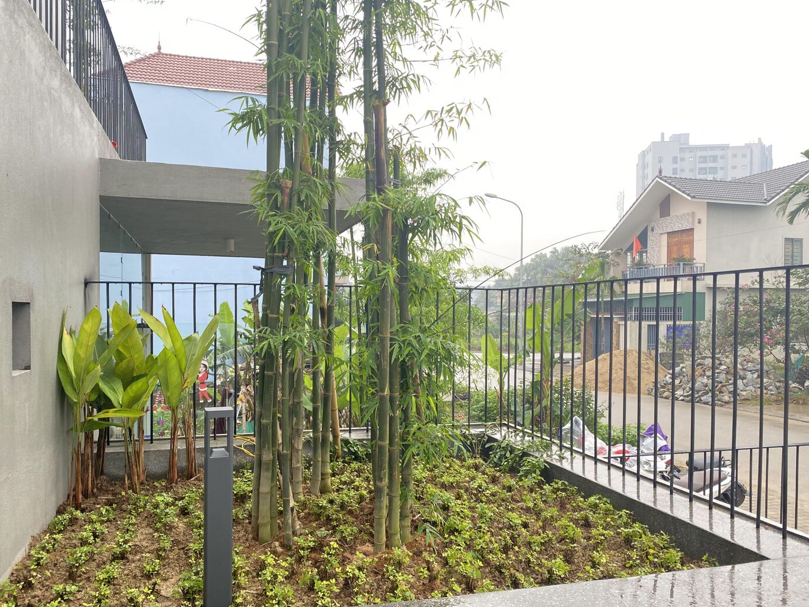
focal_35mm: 29
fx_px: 678
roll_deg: -0.2
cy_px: 332
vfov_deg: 48.2
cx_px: 401
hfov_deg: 61.7
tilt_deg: -1.4
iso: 80
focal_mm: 4.25
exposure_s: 1/121
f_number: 1.8
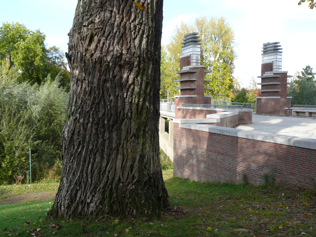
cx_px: 158
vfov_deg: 40.7
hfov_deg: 52.6
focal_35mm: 35
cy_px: 118
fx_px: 320
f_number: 5.6
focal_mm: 7.4
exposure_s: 1/200
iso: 200
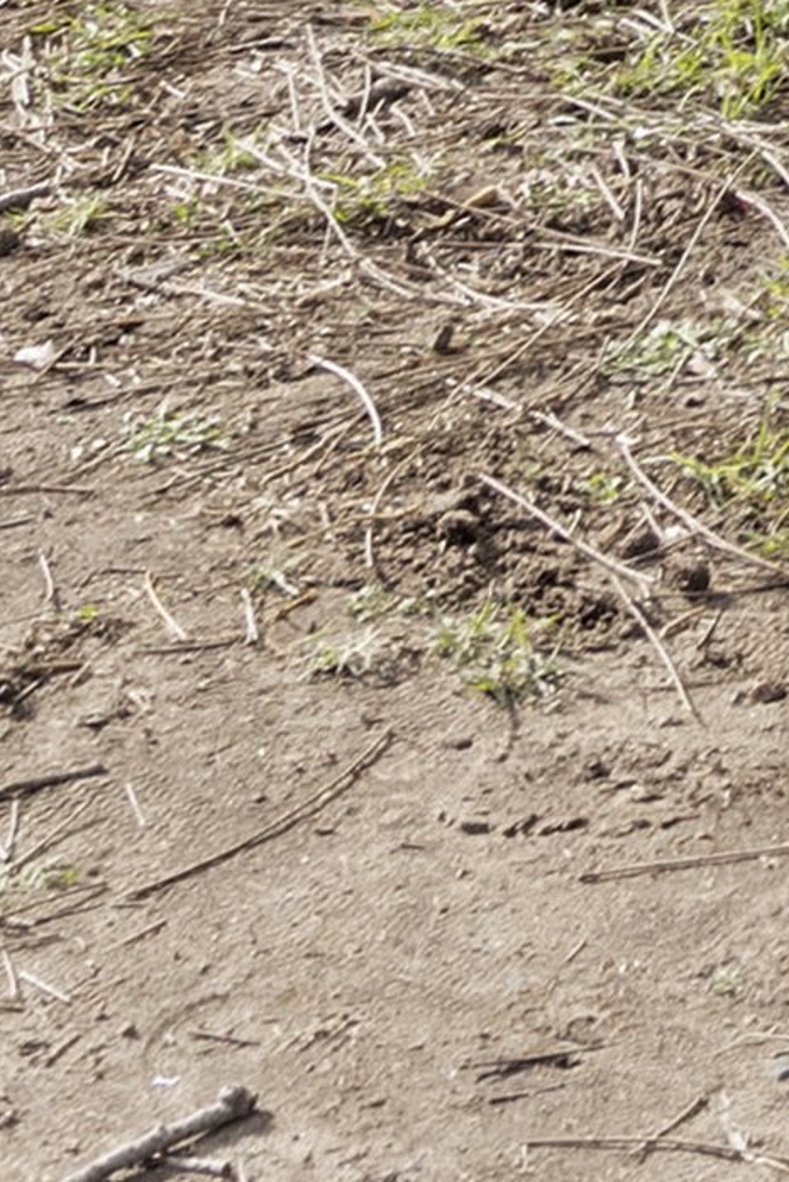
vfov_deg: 7.5
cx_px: 2821
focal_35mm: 232
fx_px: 7619
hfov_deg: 5.4
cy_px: -2691
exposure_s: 1/60
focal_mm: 22
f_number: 10
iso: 320
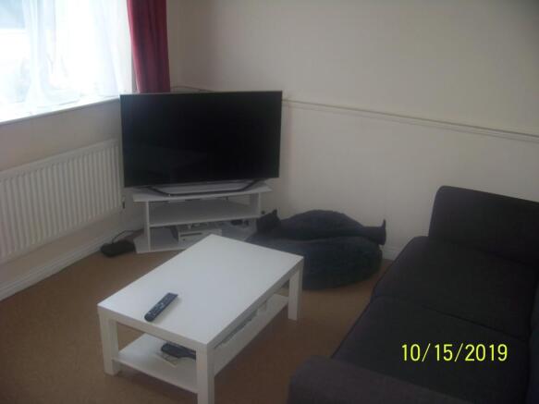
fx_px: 560
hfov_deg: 51.4
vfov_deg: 39.6
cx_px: 270
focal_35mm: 36
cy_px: 202
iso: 66
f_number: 2.8
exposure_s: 1/30
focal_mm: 5.85
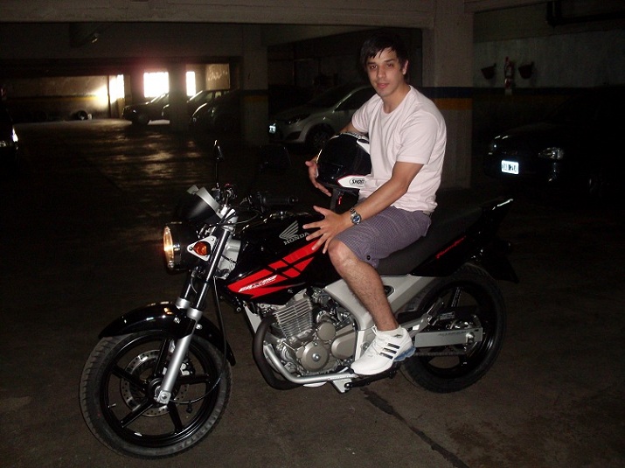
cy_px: 234
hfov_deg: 49.0
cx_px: 312
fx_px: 686
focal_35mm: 38
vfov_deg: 37.7
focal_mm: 6.3
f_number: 2.8
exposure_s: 1/45
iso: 160
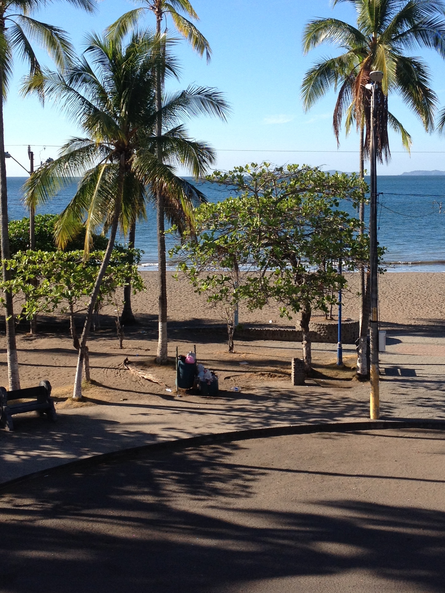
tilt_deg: -7.1
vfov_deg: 32.7
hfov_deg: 24.8
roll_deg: +1.5
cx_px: 253
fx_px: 1011
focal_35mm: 59
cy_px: 255
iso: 50
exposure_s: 1/1175
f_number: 2.4
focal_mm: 4.28
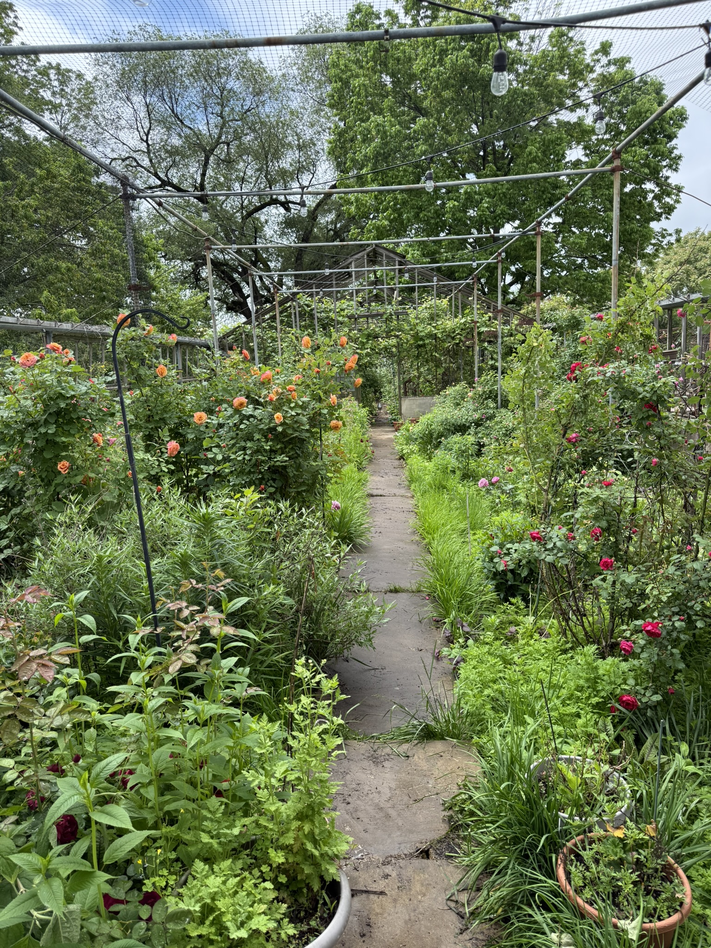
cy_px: 474
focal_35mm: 24
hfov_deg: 56.8
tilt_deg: -9.9
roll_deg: +2.5
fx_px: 657
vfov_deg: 71.6
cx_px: 356
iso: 100
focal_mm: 6.76
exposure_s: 1/1618
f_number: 1.78
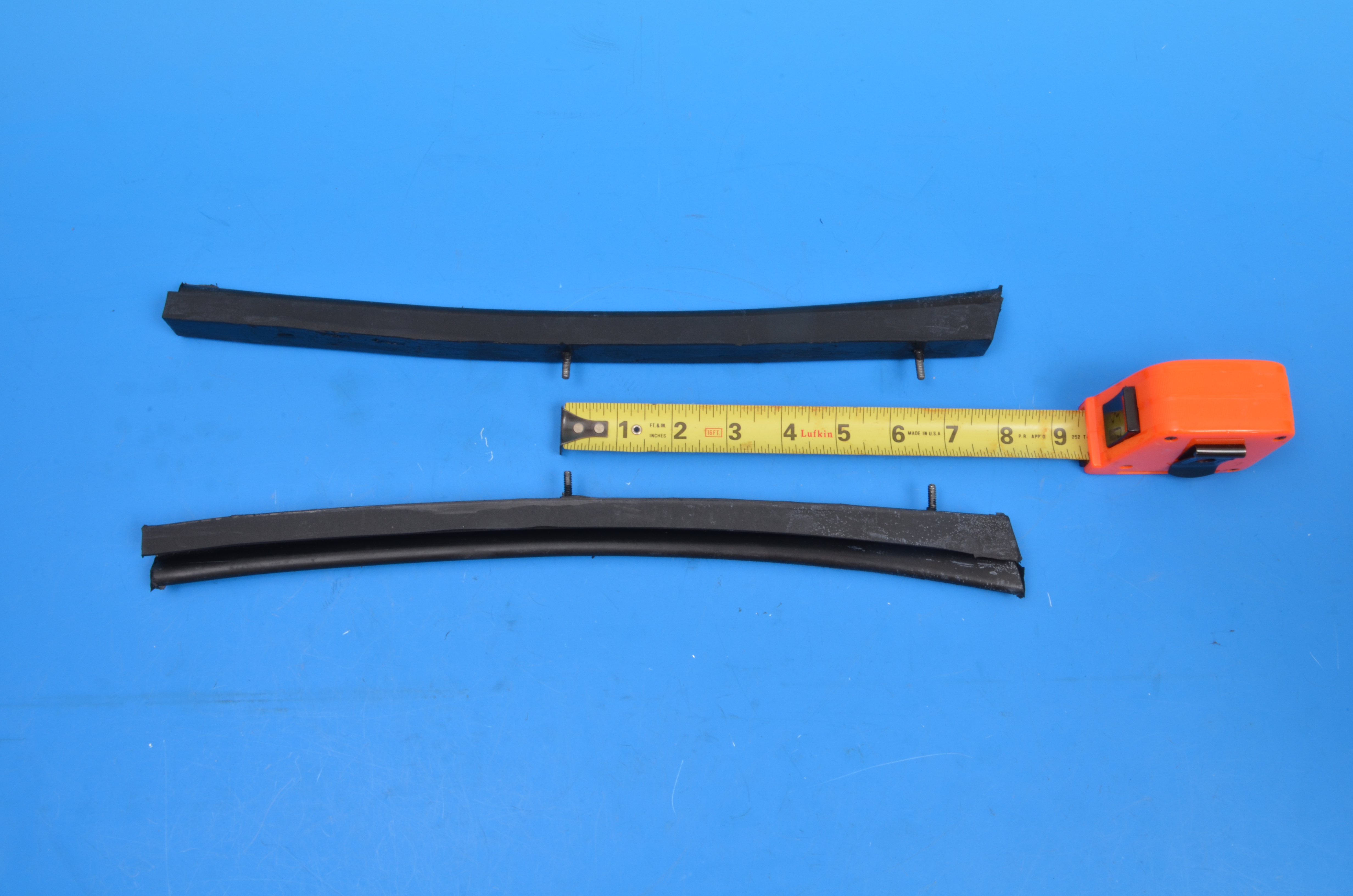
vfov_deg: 36.7
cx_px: 676
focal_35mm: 36
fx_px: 1350
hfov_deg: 53.2
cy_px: 448
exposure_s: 1/80
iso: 200
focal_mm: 24
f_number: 25
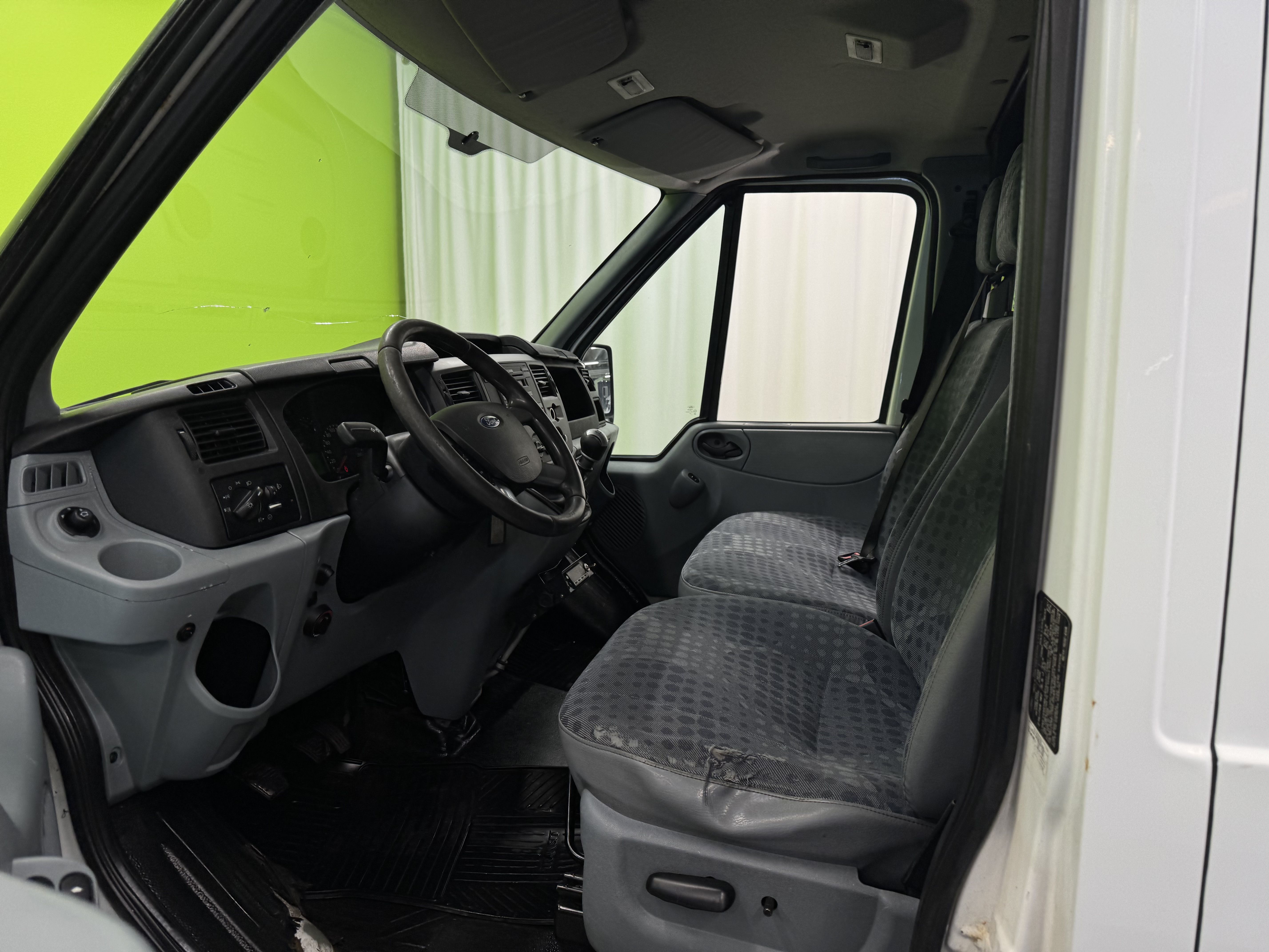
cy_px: 476
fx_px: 880
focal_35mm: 24
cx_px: 634
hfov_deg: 71.6
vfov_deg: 56.8
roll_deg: -1.2
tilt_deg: -10.4
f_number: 1.78
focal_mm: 6.76
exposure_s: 1/148
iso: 64
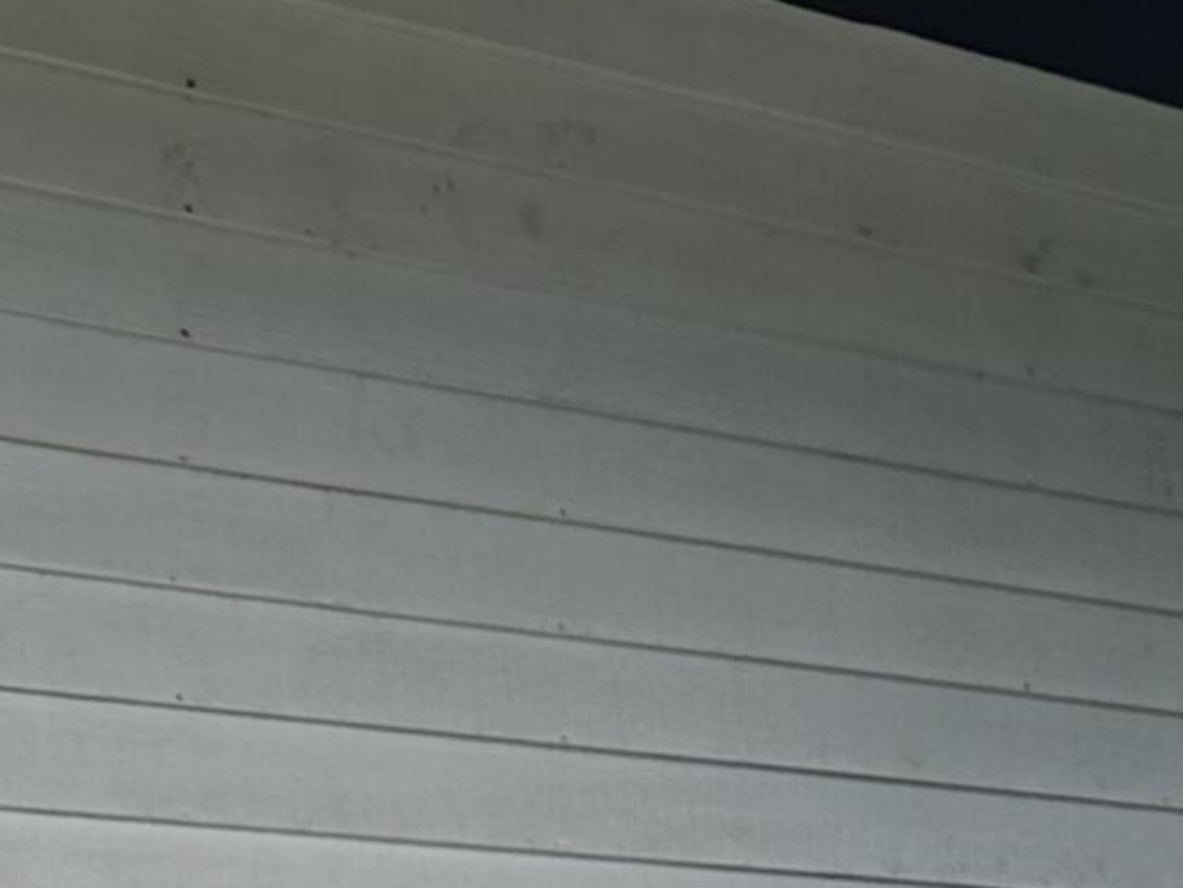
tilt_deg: +2.4
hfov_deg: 16.0
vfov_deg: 12.3
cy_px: 1051
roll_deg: -0.2
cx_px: -261
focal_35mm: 118
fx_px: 4033
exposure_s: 1/2083
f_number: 1.5
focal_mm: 5.7
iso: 50
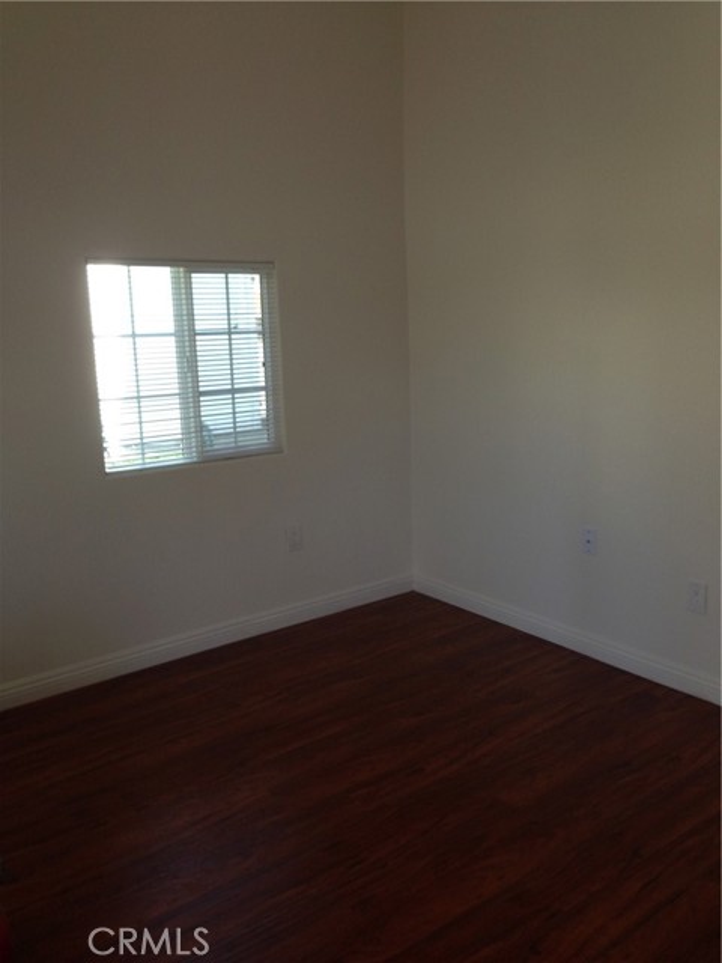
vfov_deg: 55.4
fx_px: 918
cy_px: 482
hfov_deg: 42.9
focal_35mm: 33
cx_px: 361
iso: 64
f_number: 2.4
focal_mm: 4.12
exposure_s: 1/60
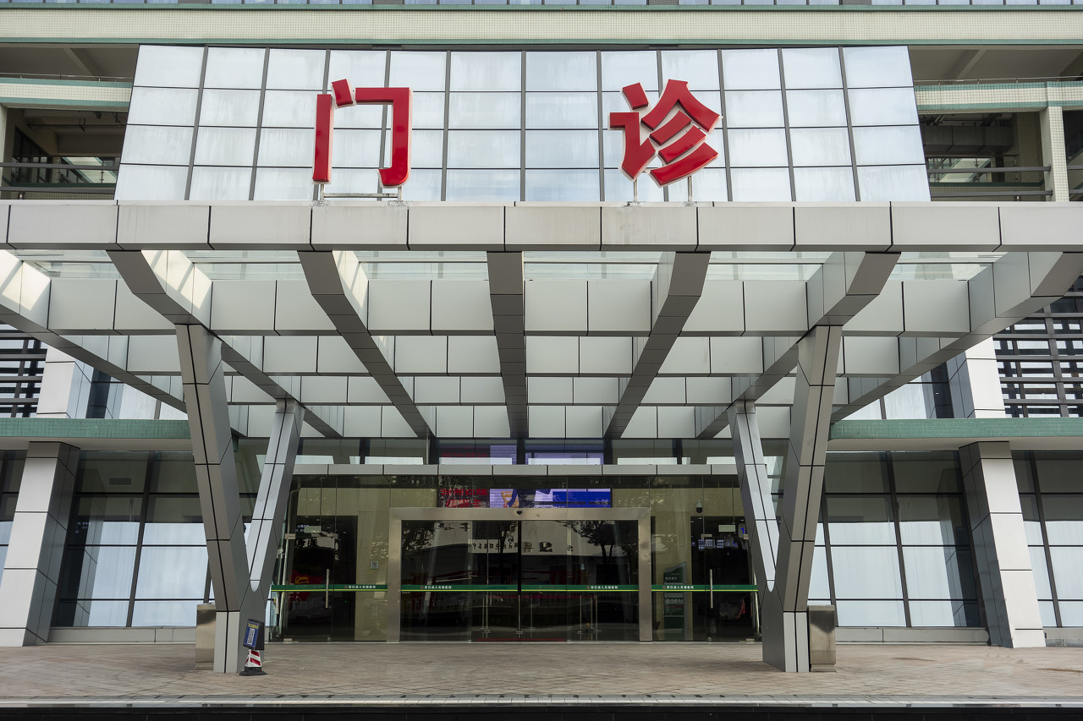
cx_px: 542
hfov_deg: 47.4
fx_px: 1233
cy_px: 360
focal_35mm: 41
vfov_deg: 32.6
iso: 100
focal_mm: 15.1
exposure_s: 1/80
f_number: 5.6
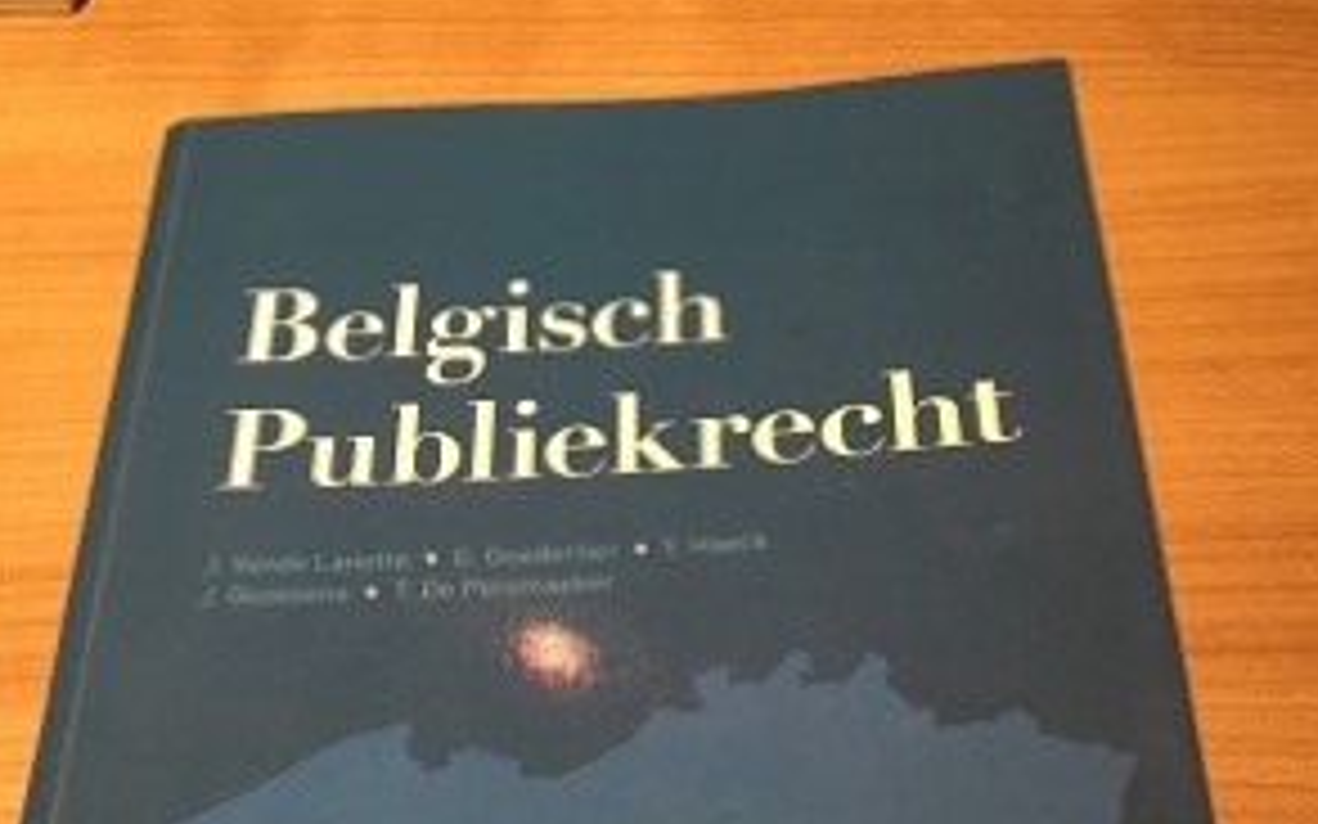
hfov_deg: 47.2
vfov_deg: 28.2
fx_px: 1508
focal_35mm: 42
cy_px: 869
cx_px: 661
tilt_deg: -62.5
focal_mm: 4.15
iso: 80
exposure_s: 1/33
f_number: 2.2
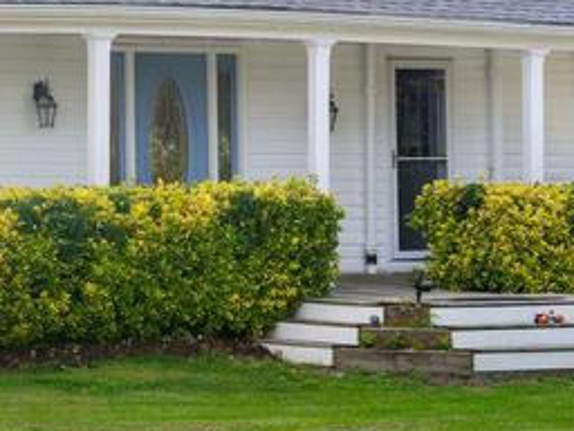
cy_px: -68
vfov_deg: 8.6
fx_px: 2821
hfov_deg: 11.3
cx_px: -161
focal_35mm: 170
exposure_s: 1/160
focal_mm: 44.3
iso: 400
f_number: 13
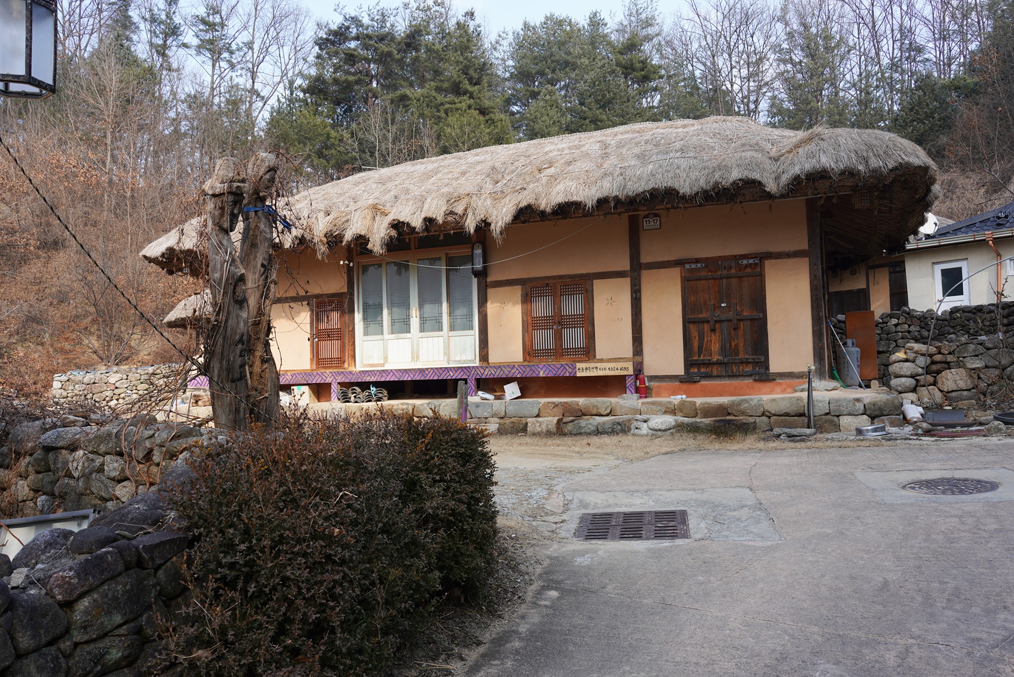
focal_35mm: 28
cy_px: 338
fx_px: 789
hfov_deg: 65.5
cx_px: 507
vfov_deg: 46.4
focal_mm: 28
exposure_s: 1/100
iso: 100
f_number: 8
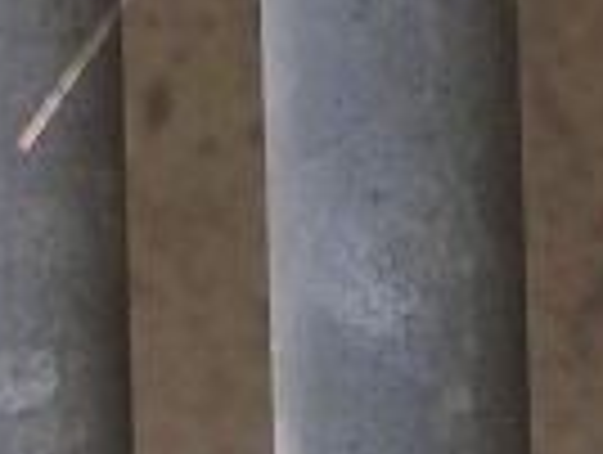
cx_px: -486
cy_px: -530
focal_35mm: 447
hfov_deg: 4.4
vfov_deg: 3.3
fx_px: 7801
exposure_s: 1/100
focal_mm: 11.5
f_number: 3.5
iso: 50
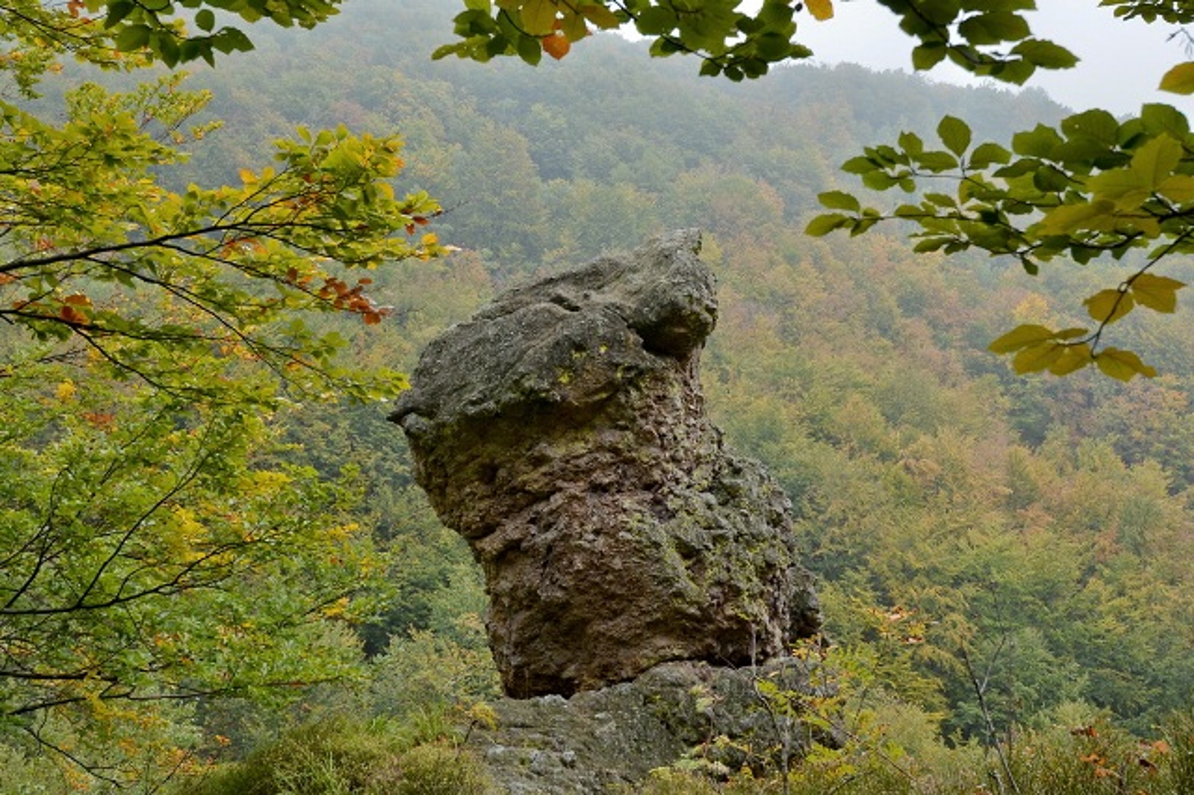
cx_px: 597
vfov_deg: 35.5
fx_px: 1243
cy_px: 398
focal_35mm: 38
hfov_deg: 51.3
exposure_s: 1/125
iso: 400
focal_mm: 25
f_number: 6.7
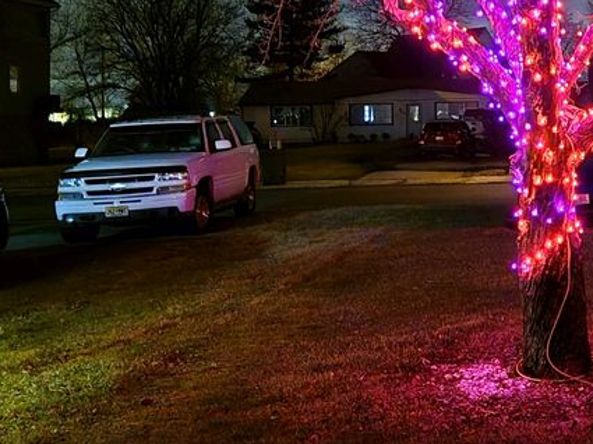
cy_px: 57
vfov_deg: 22.1
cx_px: 557
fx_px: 1113
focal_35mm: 65
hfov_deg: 28.5
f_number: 1.8
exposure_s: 1/15
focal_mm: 5.4
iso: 3200
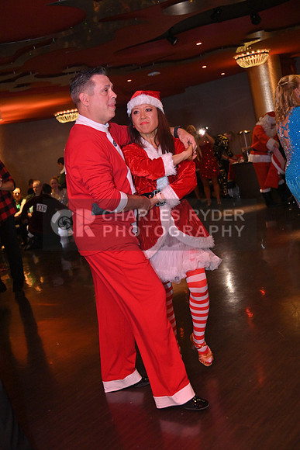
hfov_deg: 29.3
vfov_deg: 42.7
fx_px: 575
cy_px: 225
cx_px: 150
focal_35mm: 46
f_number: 4
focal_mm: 46
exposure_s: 1/100
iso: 4000
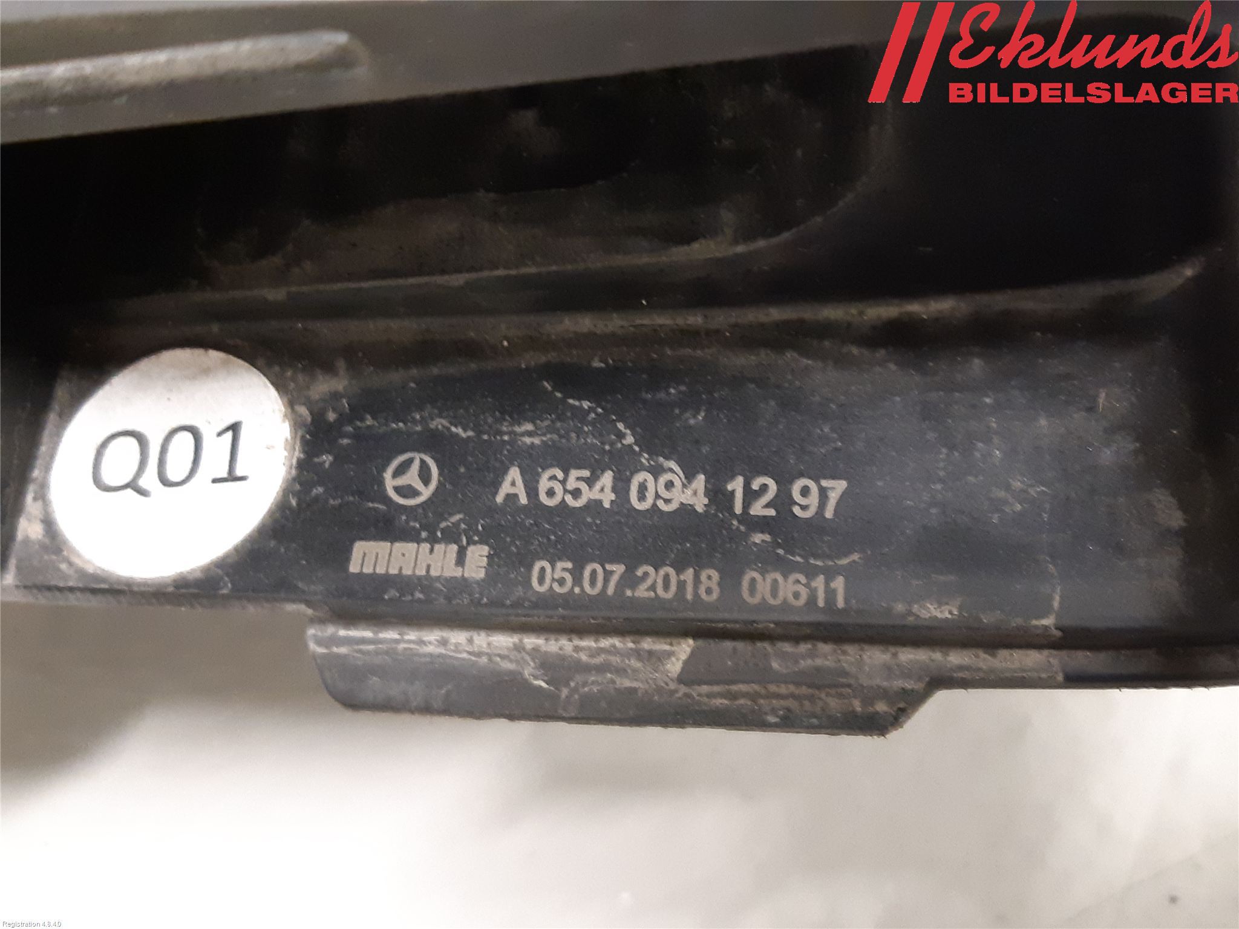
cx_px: 620
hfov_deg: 67.3
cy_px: 464
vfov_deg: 53.1
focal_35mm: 26
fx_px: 931
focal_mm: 3.93
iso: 320
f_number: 1.7
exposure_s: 1/25
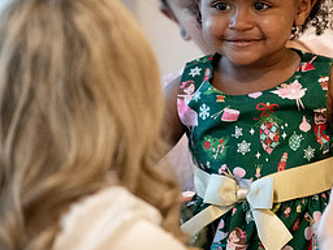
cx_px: 267
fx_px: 4569
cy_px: 76
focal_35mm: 475
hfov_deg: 4.2
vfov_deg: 3.1
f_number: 2.8
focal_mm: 200
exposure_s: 1/500
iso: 3200
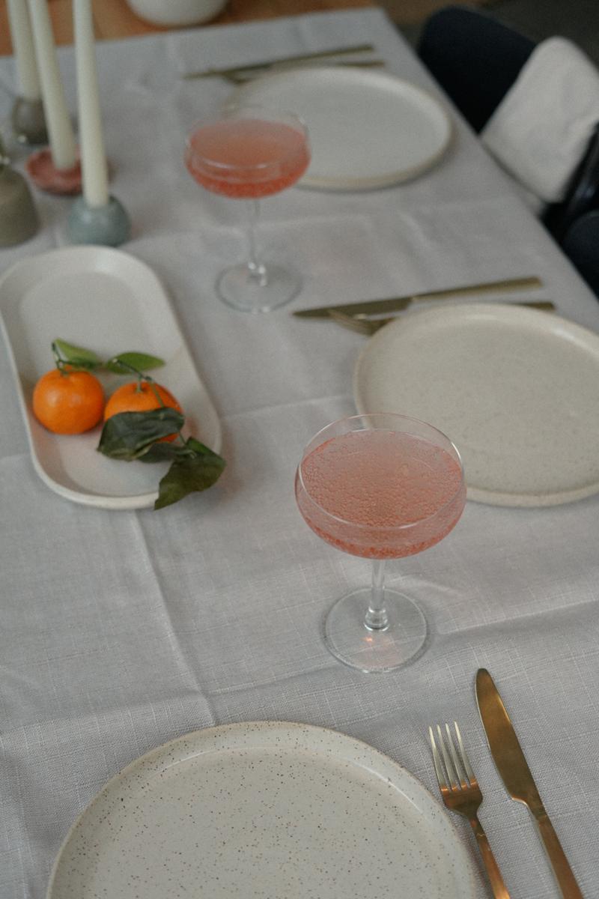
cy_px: 450
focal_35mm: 50
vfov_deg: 39.6
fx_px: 1248
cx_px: 300
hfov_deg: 27.0
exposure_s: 1/400
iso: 1250
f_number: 3.5
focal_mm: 50
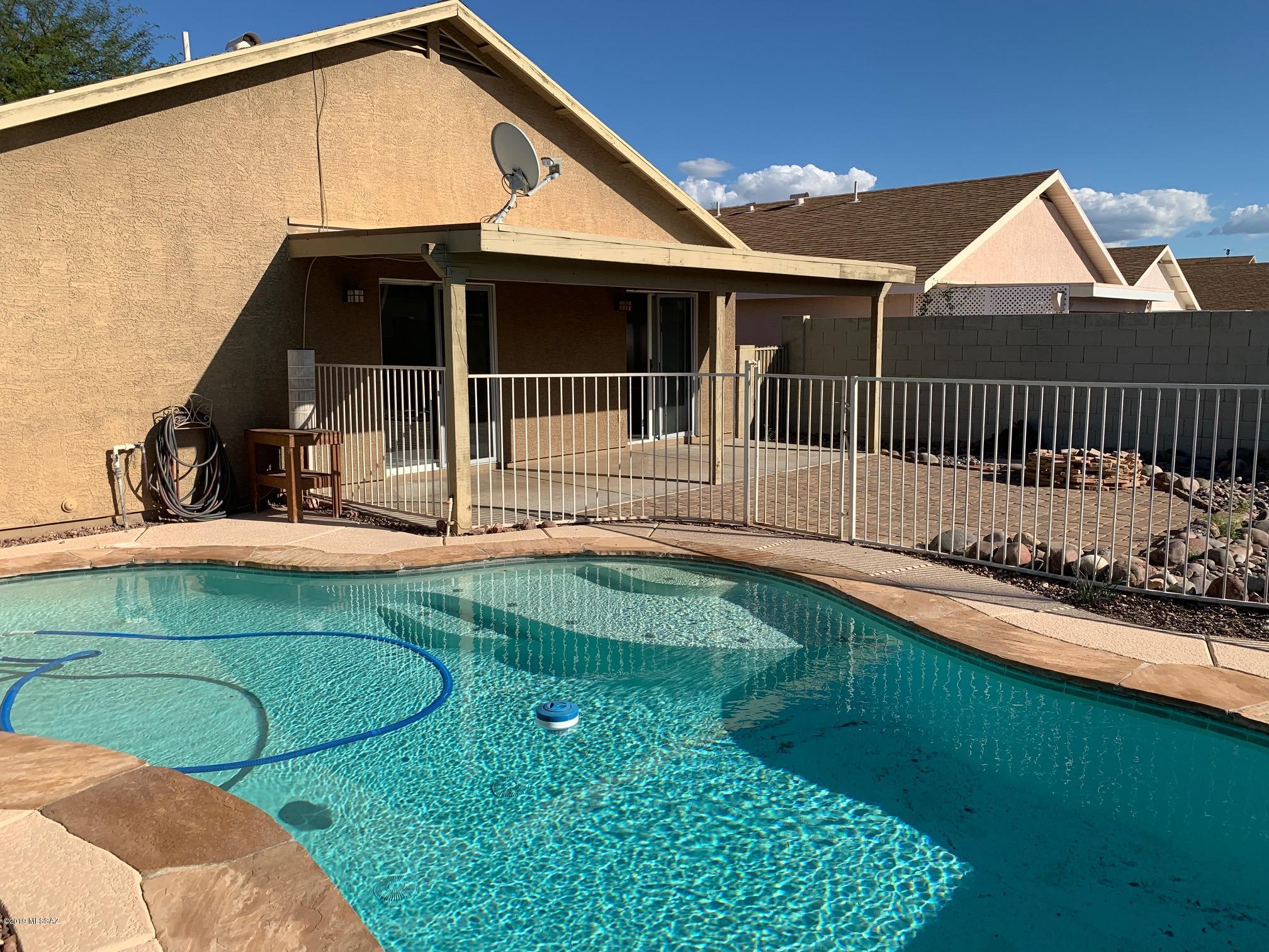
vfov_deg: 53.1
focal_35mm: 26
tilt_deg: -7.7
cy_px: 476
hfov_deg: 67.3
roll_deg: -0.3
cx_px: 634
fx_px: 953
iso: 25
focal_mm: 4.25
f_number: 1.8
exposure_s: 1/2755
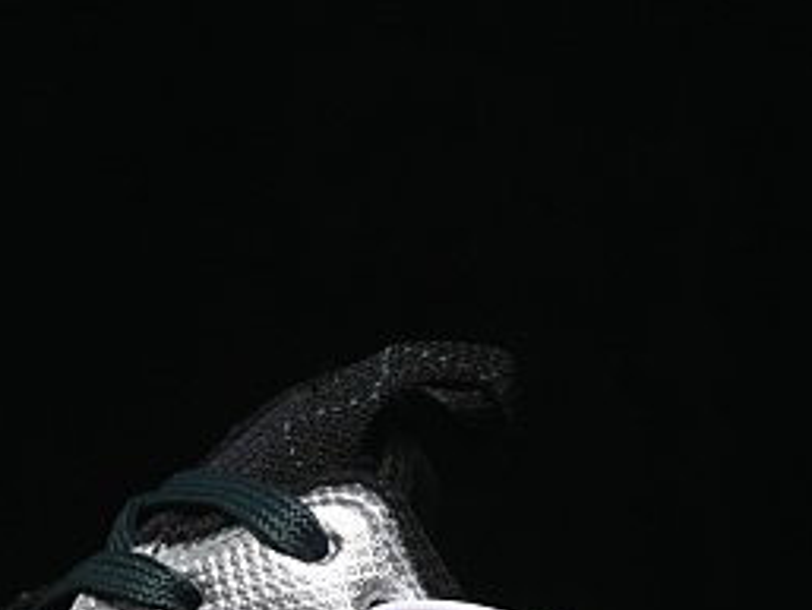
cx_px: 186
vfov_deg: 4.9
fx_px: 7111
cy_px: 683
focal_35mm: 303
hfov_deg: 6.5
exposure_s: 1/50
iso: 160
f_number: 6.3
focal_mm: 50
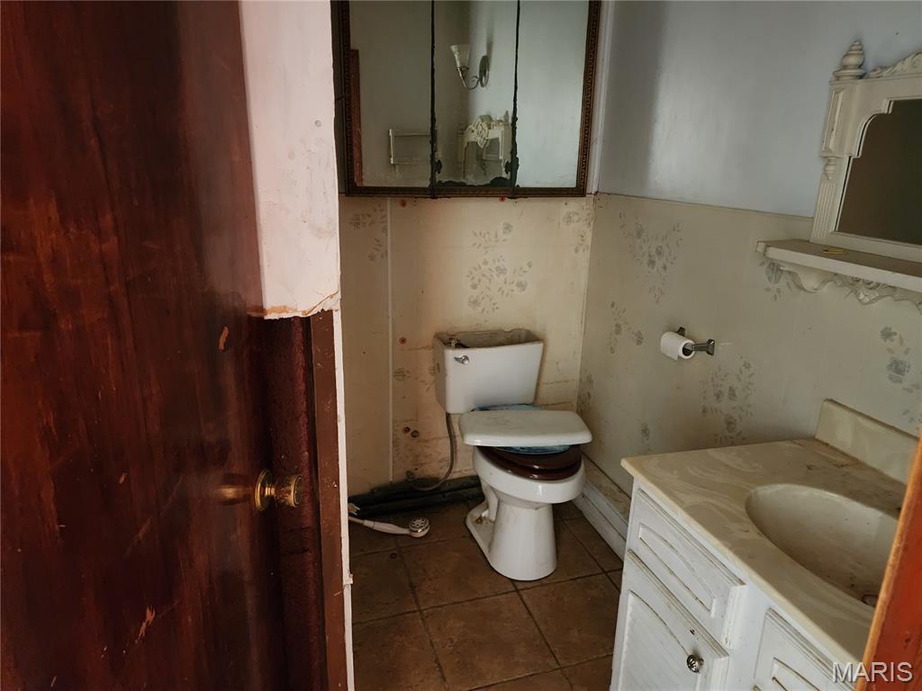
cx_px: 461
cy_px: 346
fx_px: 613
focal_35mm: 23
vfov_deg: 58.9
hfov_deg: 73.9
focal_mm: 6.4
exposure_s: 1/24
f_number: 1.8
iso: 1000
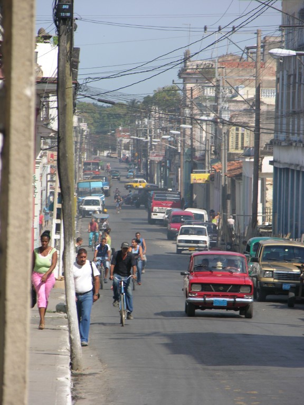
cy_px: 202
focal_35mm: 280
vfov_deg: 7.1
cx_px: 152
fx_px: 3279
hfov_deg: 5.3
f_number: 5.3
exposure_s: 1/258
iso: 50
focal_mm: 71.2
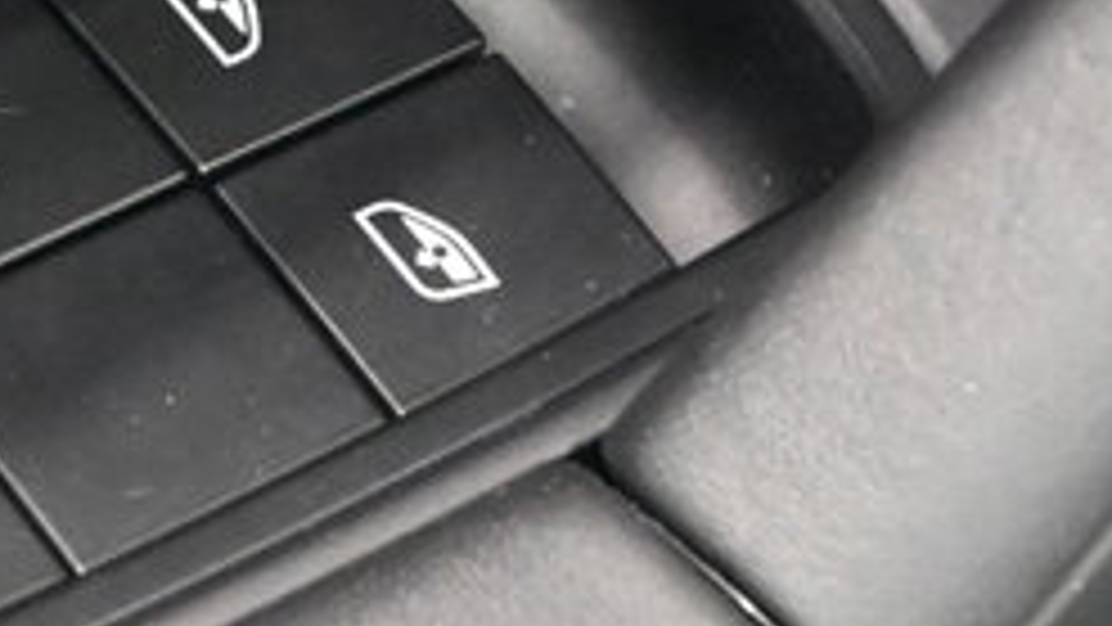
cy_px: 198
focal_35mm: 215
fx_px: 6340
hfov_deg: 9.9
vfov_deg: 5.6
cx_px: 7
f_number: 6
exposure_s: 1/60
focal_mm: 44
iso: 11400
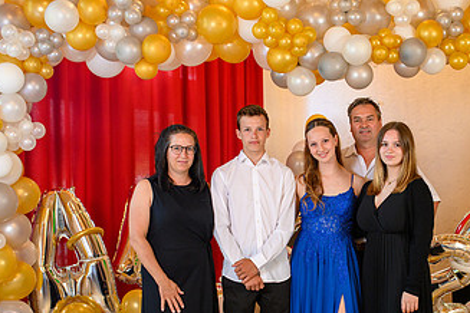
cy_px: 208
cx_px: 306
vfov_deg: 21.8
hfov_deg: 32.2
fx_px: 809
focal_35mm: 62
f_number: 3.5
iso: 1250
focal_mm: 35
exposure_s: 1/100
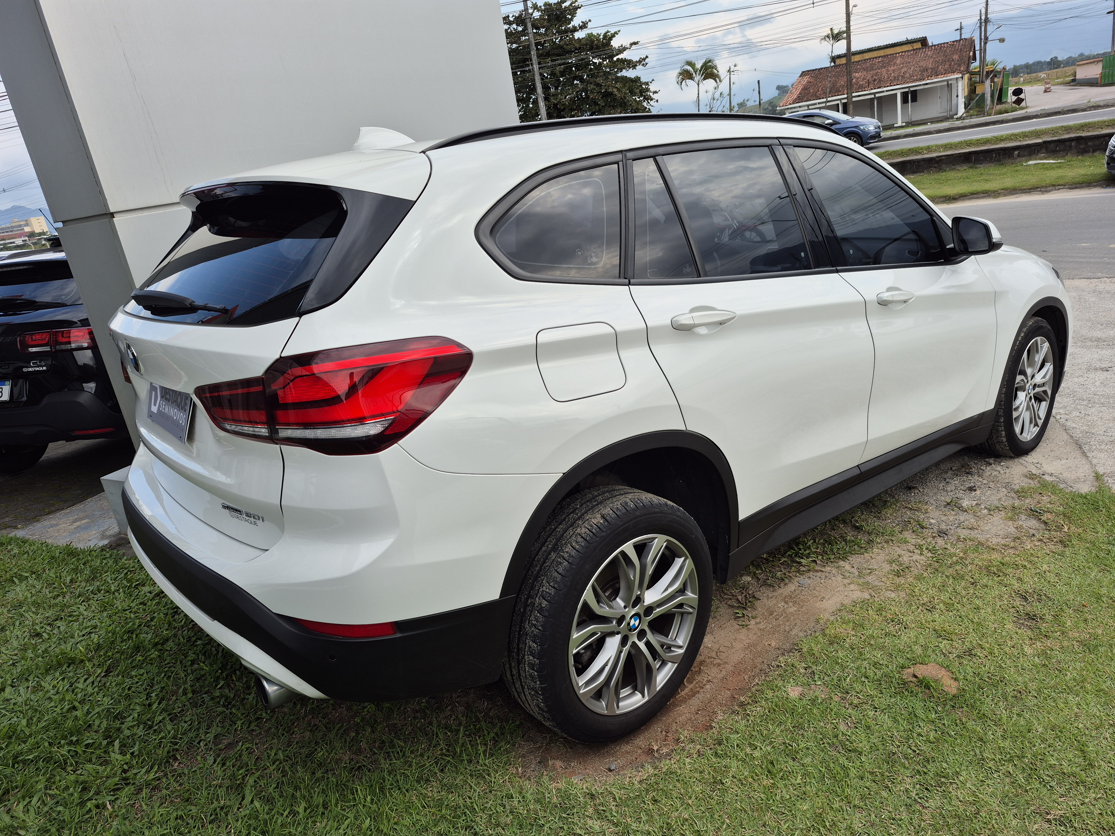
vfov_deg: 58.9
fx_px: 741
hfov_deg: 73.9
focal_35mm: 23
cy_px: 418
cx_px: 558
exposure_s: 1/1172
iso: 25
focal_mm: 5.4
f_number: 1.8
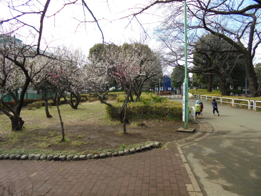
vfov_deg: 53.1
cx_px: 130
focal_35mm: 26
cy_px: 98
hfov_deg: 67.3
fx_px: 196
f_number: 3.5
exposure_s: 1/400
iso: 100
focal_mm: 4.6
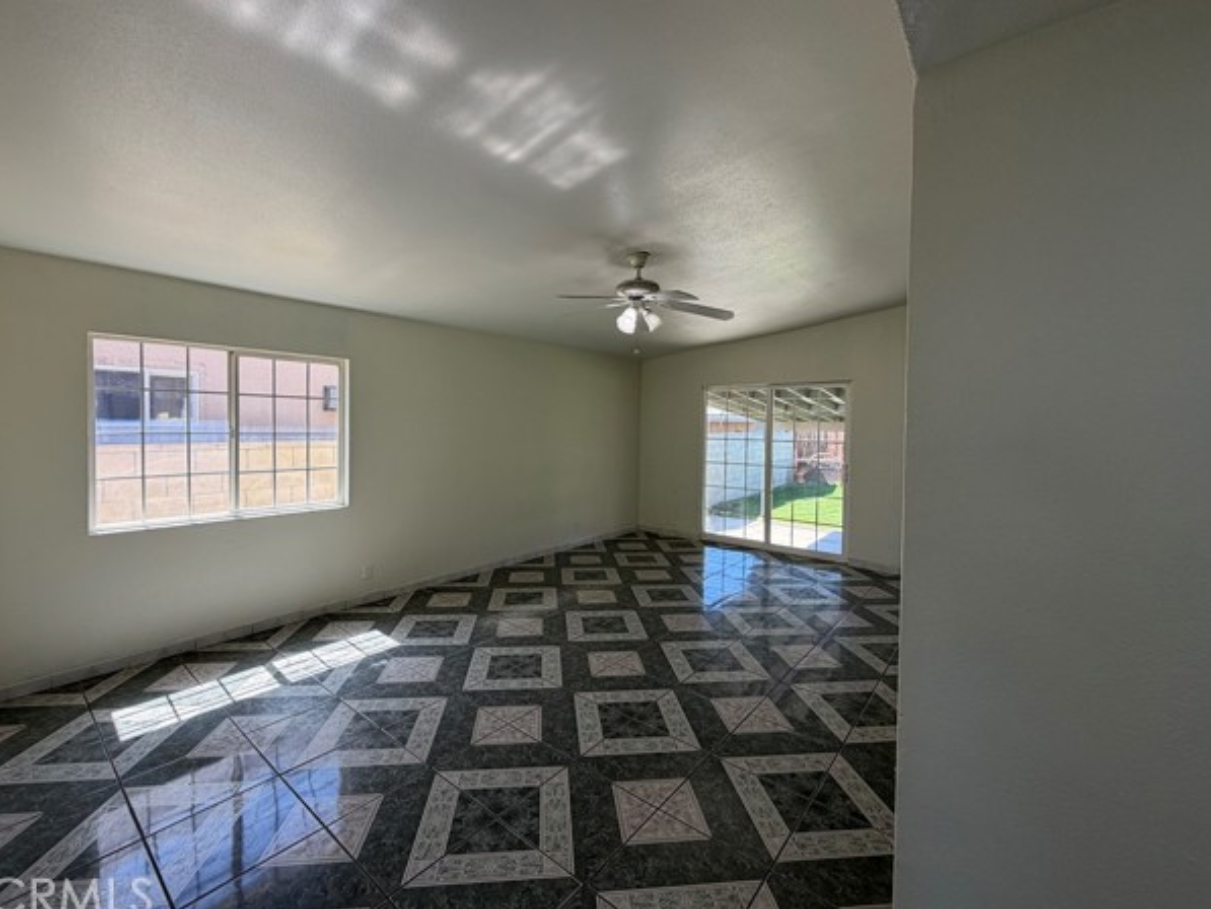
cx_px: 596
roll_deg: -0.5
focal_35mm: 15
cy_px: 438
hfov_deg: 98.2
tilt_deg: -1.9
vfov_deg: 81.7
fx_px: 525
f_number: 2.2
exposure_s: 1/134
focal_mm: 2.22
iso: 50
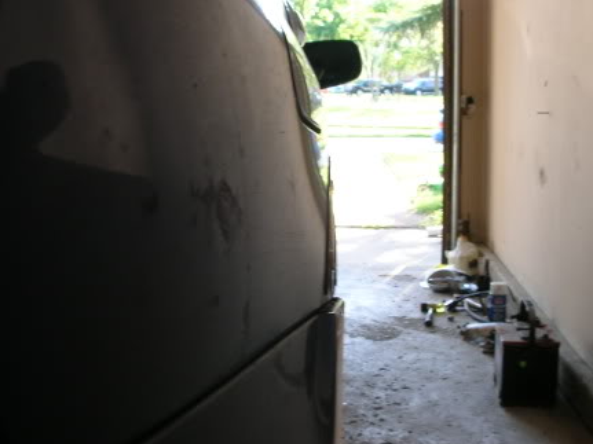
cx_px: 307
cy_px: 252
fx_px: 891
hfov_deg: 36.8
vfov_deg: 28.0
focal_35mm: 52
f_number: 3
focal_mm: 5.8
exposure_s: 1/30
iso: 50
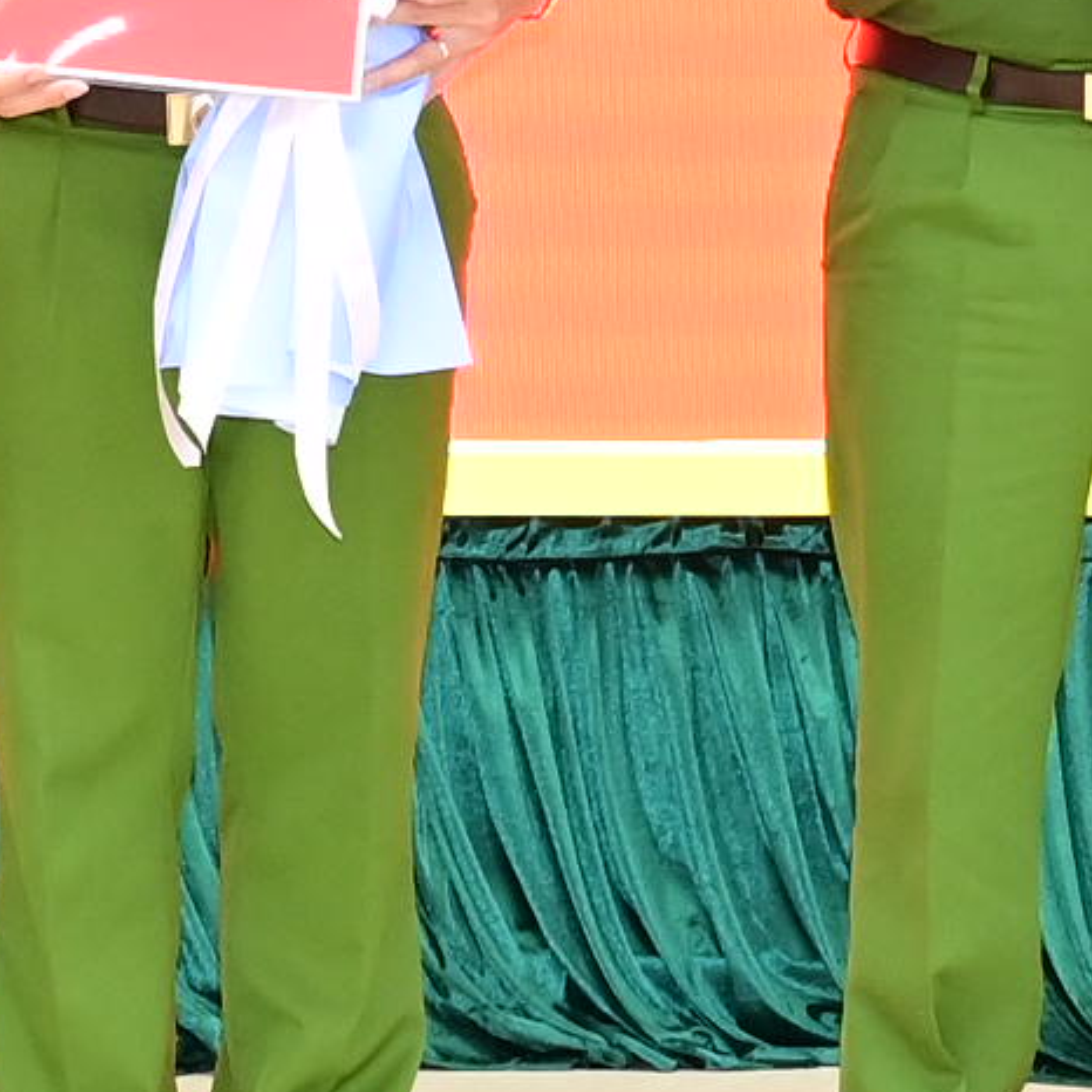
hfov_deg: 8.8
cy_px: -382
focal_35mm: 198
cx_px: -127
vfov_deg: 8.7
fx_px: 7067
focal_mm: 24
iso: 2000
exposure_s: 1/100
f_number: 5.6
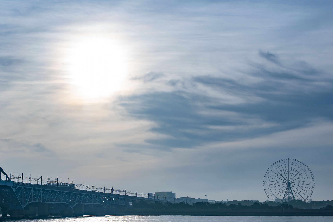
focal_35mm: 65
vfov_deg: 20.5
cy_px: 198
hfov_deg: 30.7
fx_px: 601
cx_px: 104
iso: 100
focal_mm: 24
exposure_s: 1/2000
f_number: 4
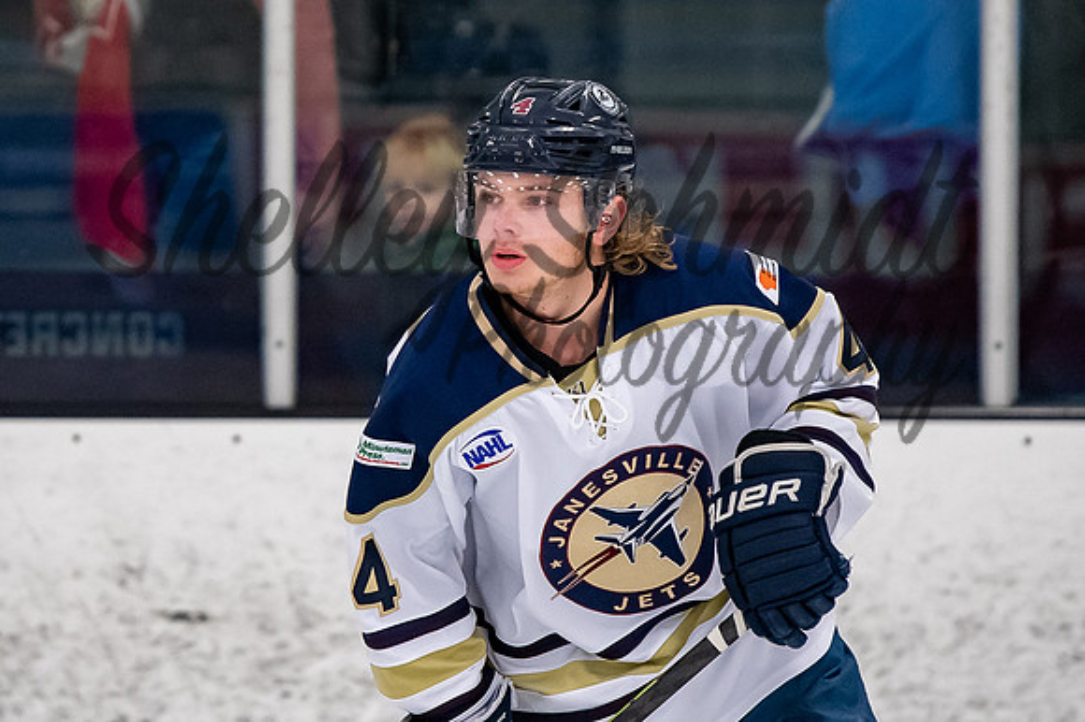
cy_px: 222
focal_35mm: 531
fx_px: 15981
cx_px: 333
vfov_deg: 2.6
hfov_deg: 3.9
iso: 2000
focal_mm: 200
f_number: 3.2
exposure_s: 1/800
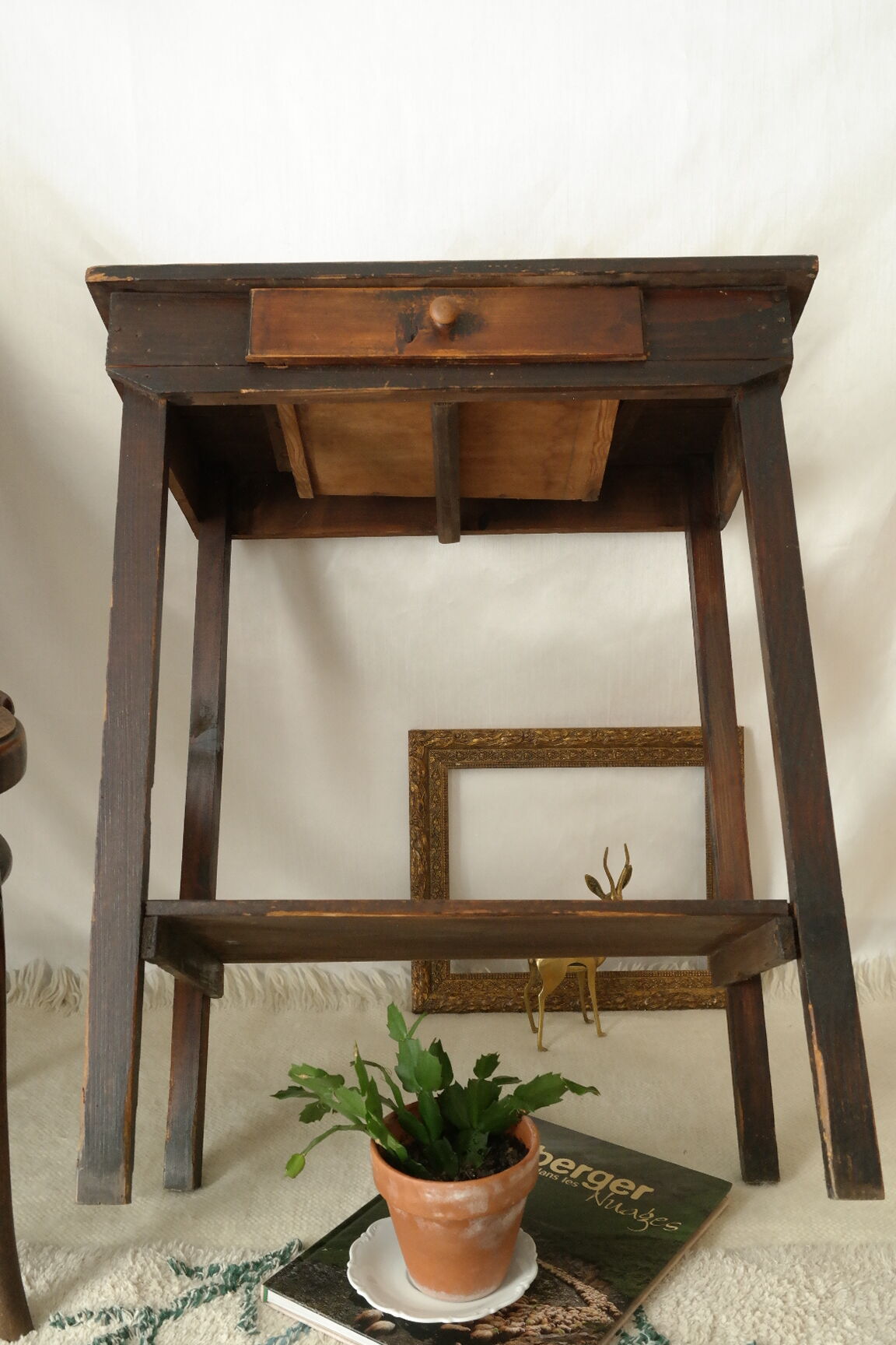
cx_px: 448
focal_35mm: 36
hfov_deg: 36.9
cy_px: 672
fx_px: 1344
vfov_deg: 53.1
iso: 1600
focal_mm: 24
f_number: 5.6
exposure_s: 1/30
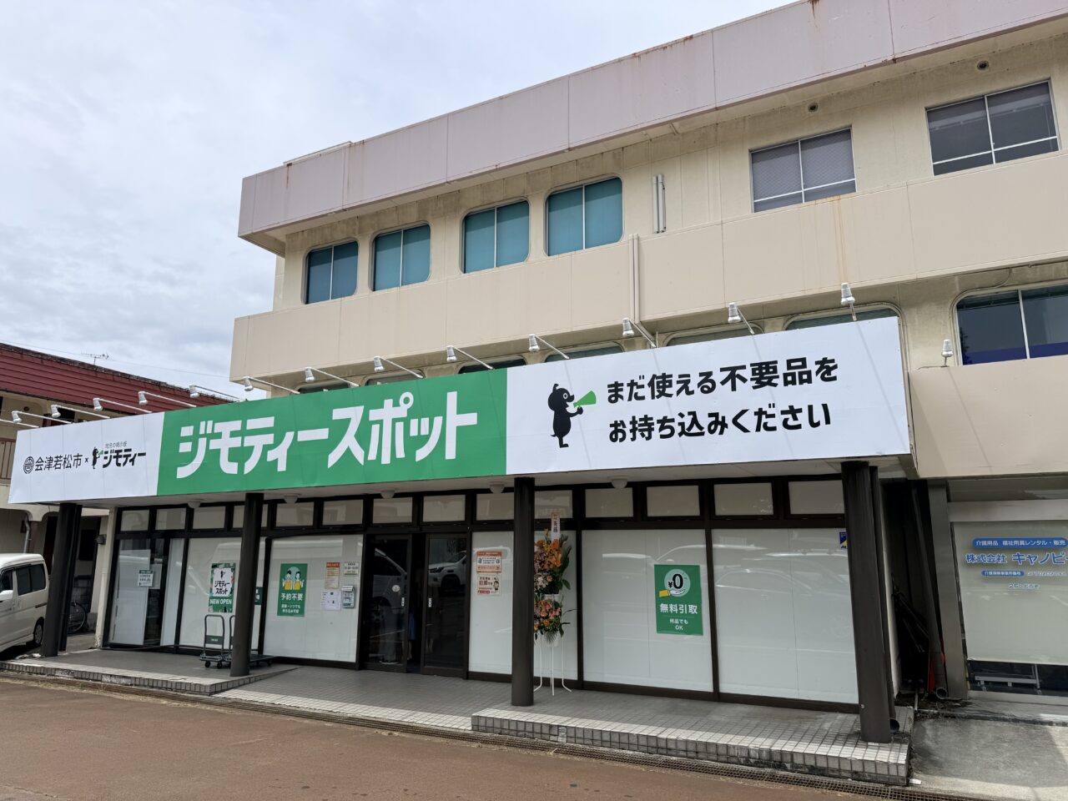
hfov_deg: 71.6
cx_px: 534
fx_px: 740
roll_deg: -1.3
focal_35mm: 24
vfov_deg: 56.8
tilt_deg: +10.7
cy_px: 400
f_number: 1.78
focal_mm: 6.76
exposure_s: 1/8130
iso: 80
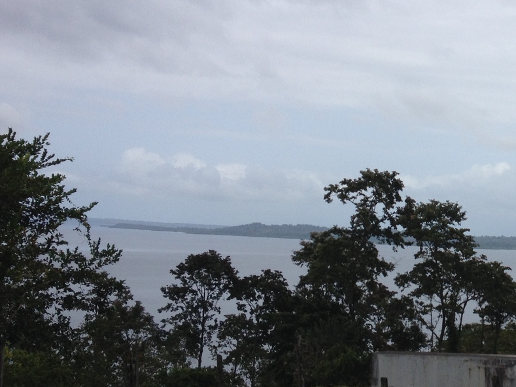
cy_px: 154
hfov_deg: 26.0
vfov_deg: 20.7
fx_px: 1059
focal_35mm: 71
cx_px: 517
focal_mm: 4.28
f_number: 2.4
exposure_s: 1/2404
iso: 50
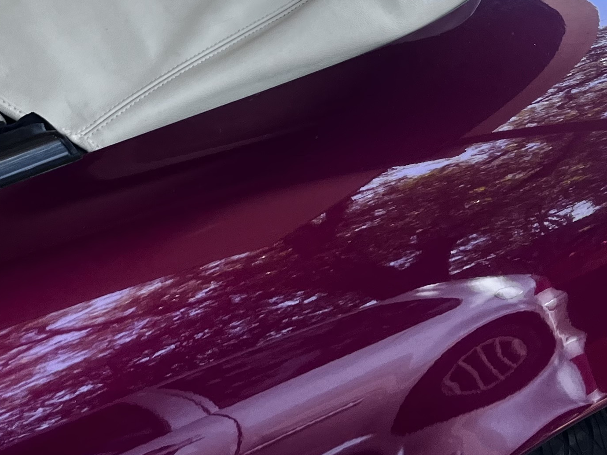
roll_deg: -0.2
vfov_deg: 18.3
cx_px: 212
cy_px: -109
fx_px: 1333
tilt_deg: -18.2
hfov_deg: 25.5
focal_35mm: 76
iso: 40
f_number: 1.6
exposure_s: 1/242
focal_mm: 5.1
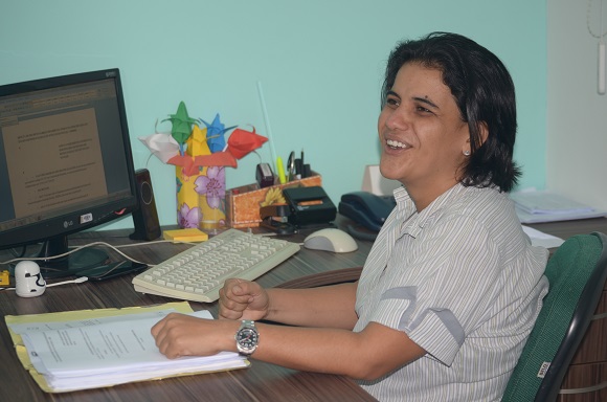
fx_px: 1388
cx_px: 304
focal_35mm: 82
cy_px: 201
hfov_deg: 24.7
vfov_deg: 16.5
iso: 100
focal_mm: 55
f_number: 4
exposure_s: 1/30
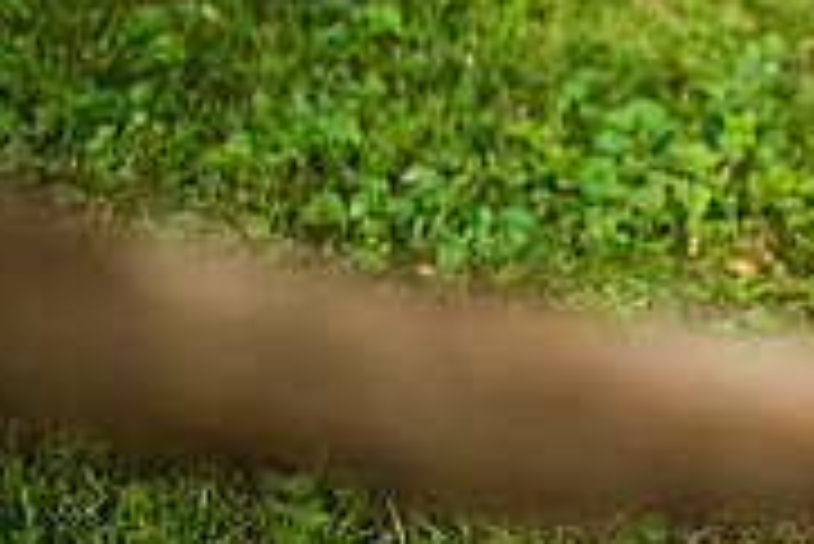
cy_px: 137
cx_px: 1201
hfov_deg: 12.3
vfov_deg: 8.6
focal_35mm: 160
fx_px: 3621
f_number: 1.8
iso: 1000
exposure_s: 1/1000
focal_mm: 50
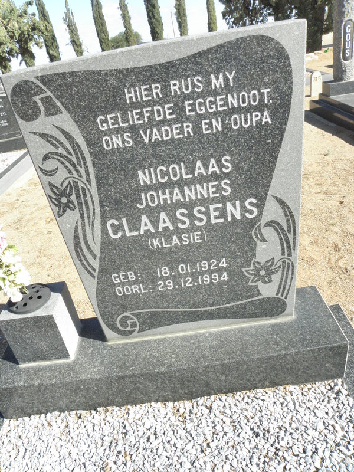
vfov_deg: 67.3
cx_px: 177
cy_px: 236
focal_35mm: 26
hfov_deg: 53.1
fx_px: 355
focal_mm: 4.6
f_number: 6.3
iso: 200
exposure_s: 1/320
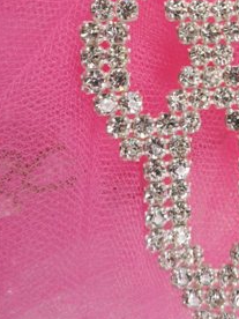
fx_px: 451
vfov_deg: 37.3
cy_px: 57
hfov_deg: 28.8
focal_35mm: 49
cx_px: 200
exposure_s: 1/180
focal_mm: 4.9
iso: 80
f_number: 3.5
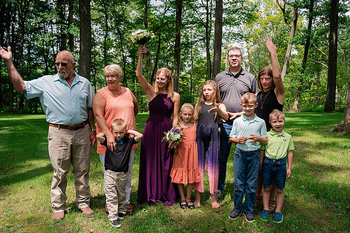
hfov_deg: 54.4
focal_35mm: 35
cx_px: 175
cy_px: 116
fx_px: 340
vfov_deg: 37.9
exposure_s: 1/250
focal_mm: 35
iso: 160
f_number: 5
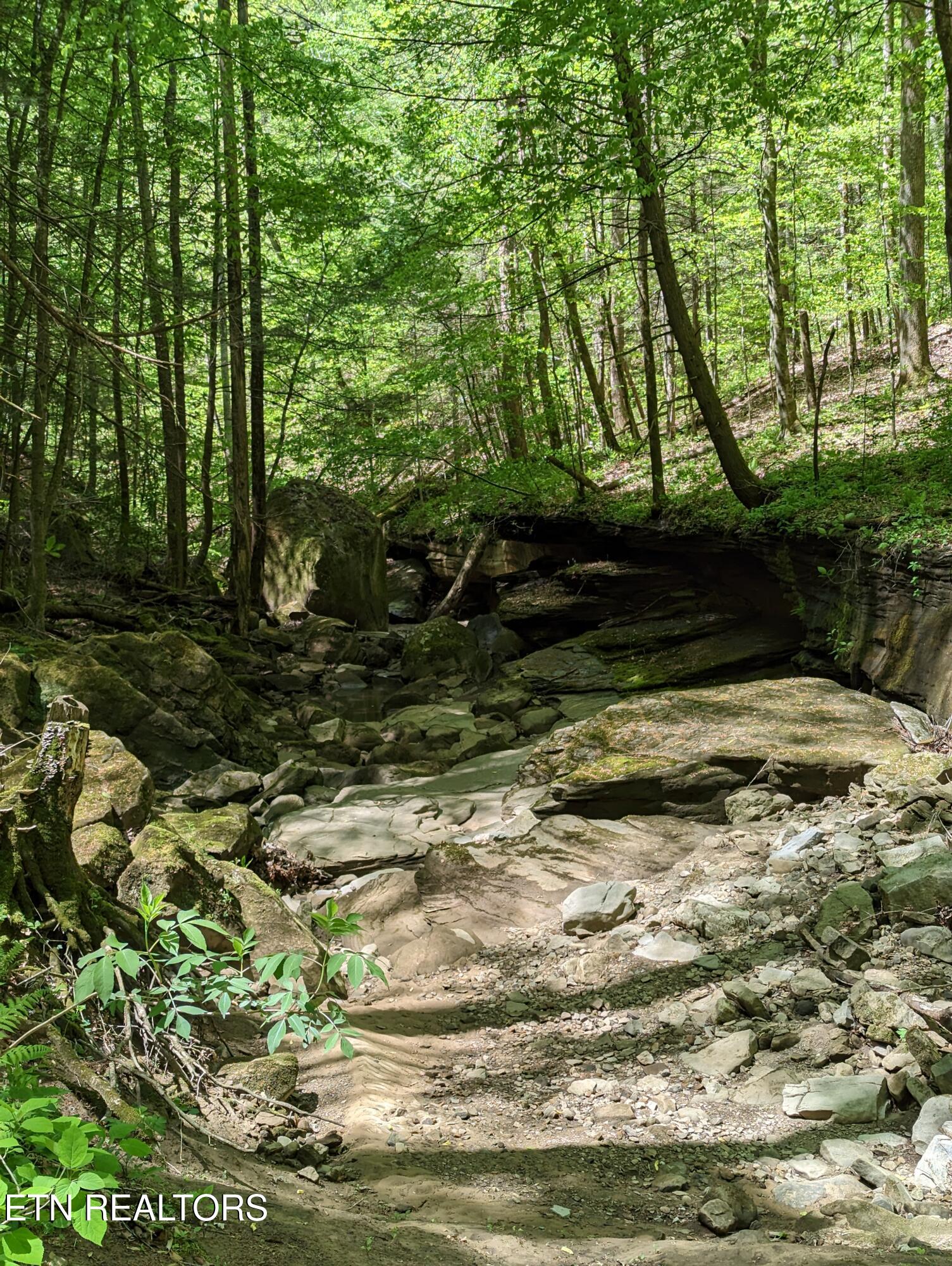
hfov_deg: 30.3
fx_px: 1756
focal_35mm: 48
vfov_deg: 39.6
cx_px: 476
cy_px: 633
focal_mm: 6.81
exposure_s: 1/341
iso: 41
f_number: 1.85
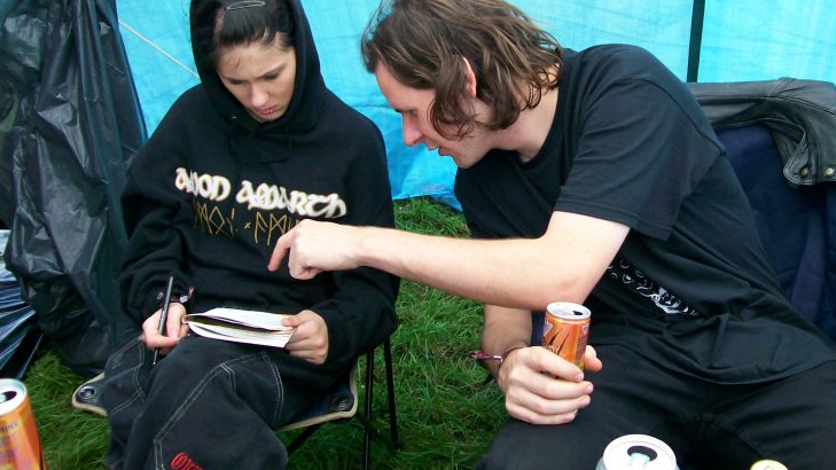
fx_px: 953
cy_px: 151
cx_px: 456
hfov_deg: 47.3
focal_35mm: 43
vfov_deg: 27.5
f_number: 2.7
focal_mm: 6
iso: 80
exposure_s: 1/281
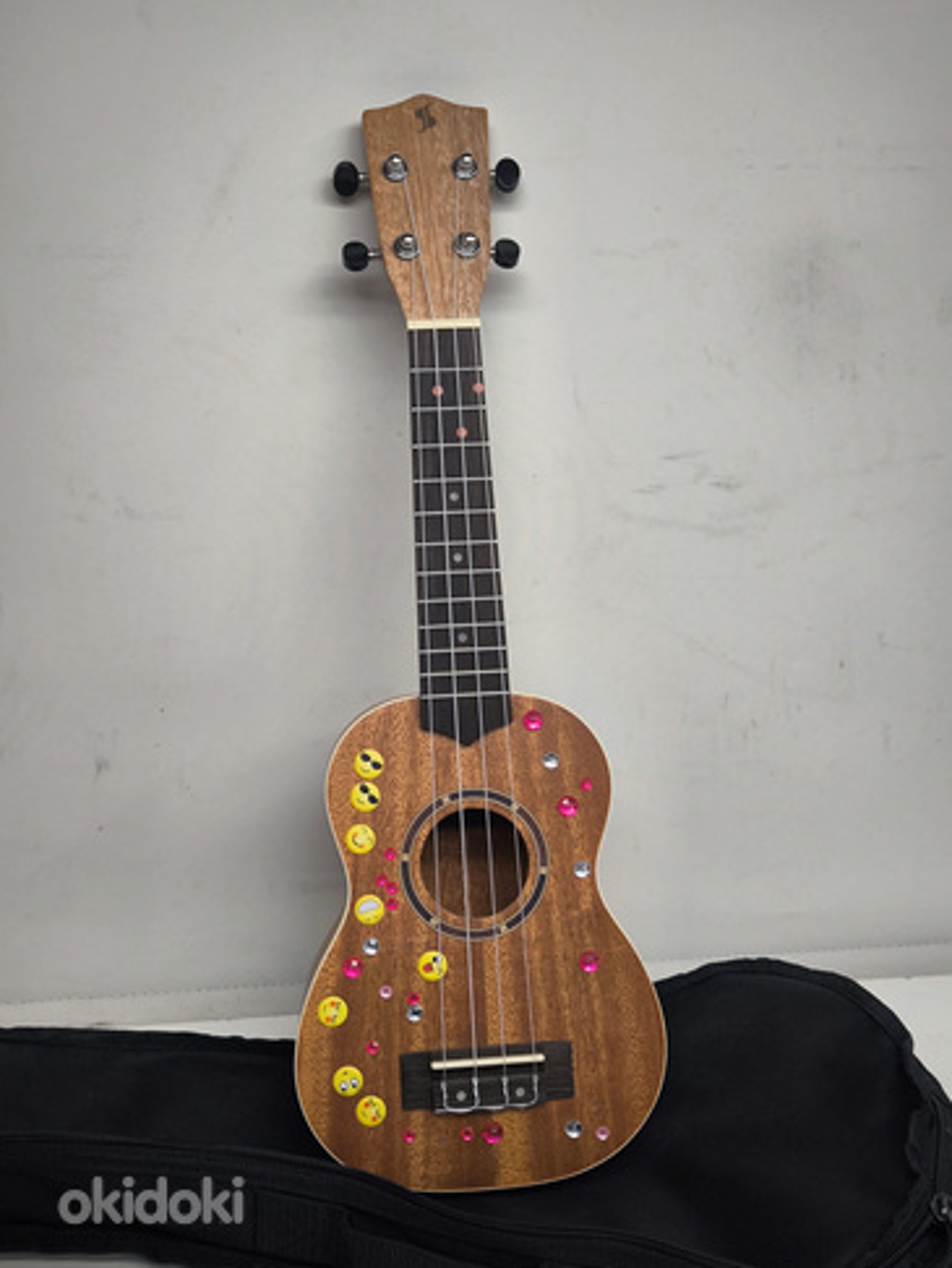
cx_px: 473
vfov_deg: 51.3
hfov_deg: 39.7
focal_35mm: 36
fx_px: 1319
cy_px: 639
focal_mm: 6.92
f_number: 1.9
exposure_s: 1/100
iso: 100
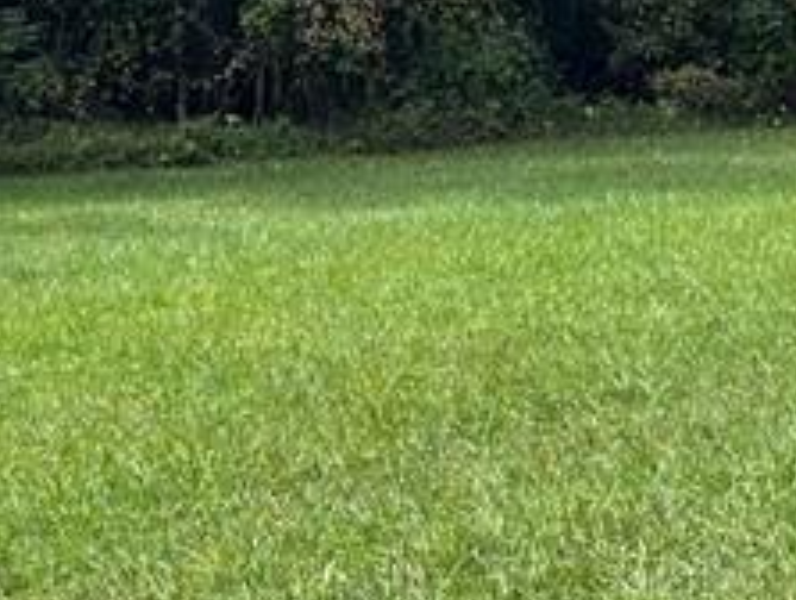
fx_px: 2534
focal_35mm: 110
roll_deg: -2.3
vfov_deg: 13.2
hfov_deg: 17.5
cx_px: 43
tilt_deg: +2.6
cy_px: -64
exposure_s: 1/773
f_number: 1.78
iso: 80
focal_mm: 6.86
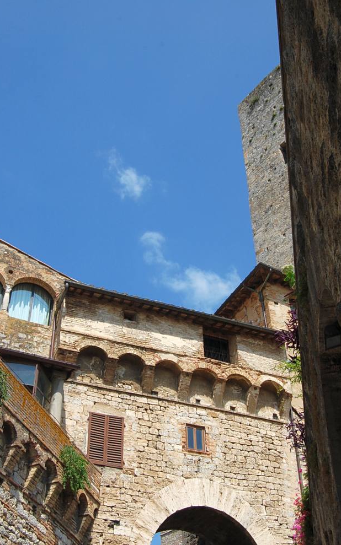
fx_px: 707
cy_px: 272
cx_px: 175
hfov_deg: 27.1
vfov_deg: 42.2
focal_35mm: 48
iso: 200
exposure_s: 1/320
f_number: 10
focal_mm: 31
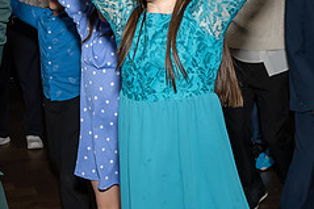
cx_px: -33
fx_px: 636
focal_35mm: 73
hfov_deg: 25.6
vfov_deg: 18.5
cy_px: 48
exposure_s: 1/250
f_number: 7.1
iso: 1000
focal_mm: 20
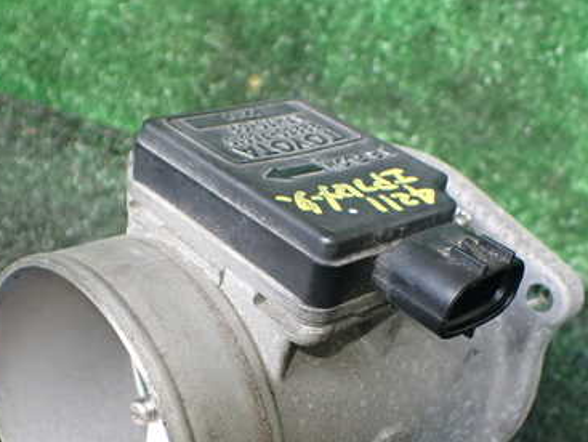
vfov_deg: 29.4
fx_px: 833
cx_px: 252
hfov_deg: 38.8
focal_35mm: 49
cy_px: 319
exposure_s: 1/125
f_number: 2.3
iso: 500
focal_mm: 5.4
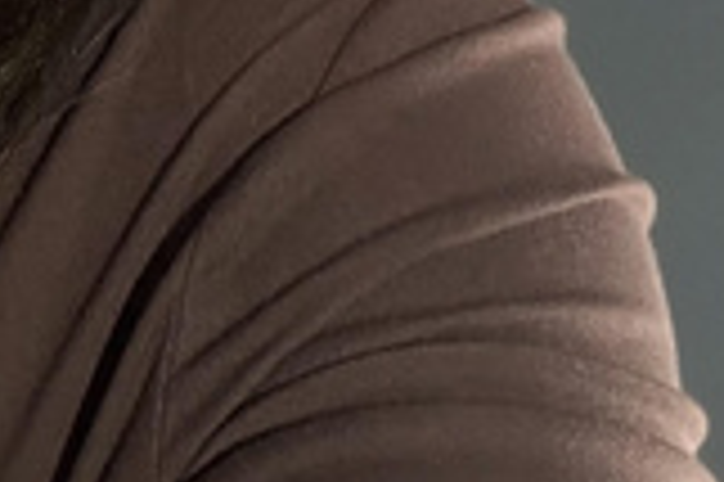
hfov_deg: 20.1
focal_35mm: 97
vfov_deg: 12.9
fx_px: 1949
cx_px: -61
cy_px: -356
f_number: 1.9
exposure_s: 1/42
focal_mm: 2.69
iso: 320
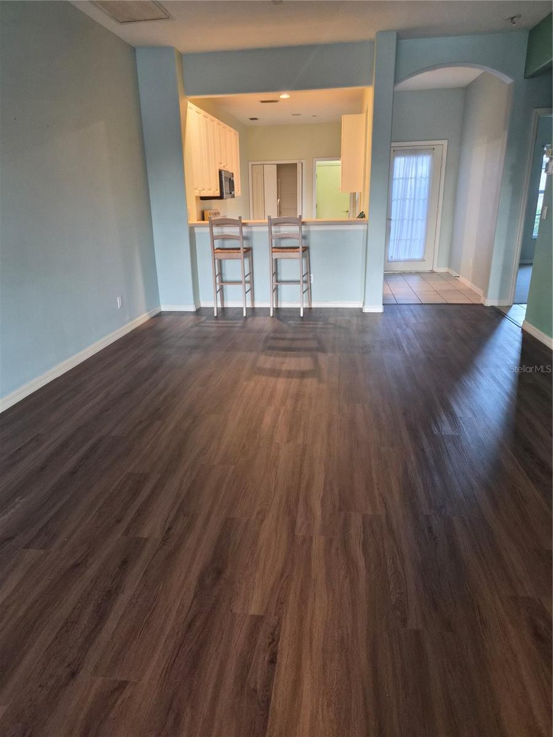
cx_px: 276
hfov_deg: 58.9
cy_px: 368
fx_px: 490
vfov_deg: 73.9
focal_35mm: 23
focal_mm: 5.4
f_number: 1.8
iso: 640
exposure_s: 1/120
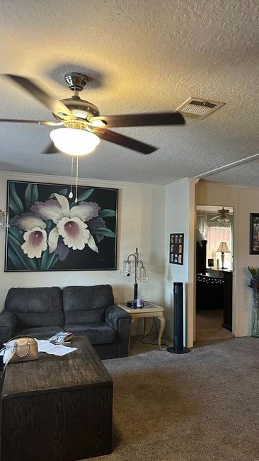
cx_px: 164
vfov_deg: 66.1
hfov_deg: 39.9
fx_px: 354
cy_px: 232
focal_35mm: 29
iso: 400
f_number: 1.5
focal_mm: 5.7
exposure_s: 1/40
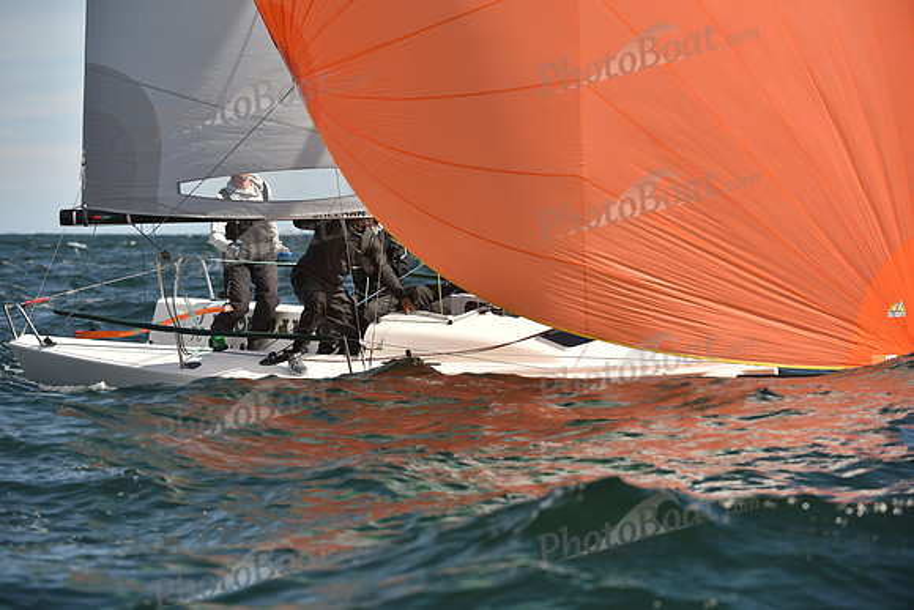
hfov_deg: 9.8
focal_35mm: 210
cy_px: 305
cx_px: 457
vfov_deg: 6.5
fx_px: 5333
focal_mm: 210
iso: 250
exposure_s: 1/1250
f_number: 5.6
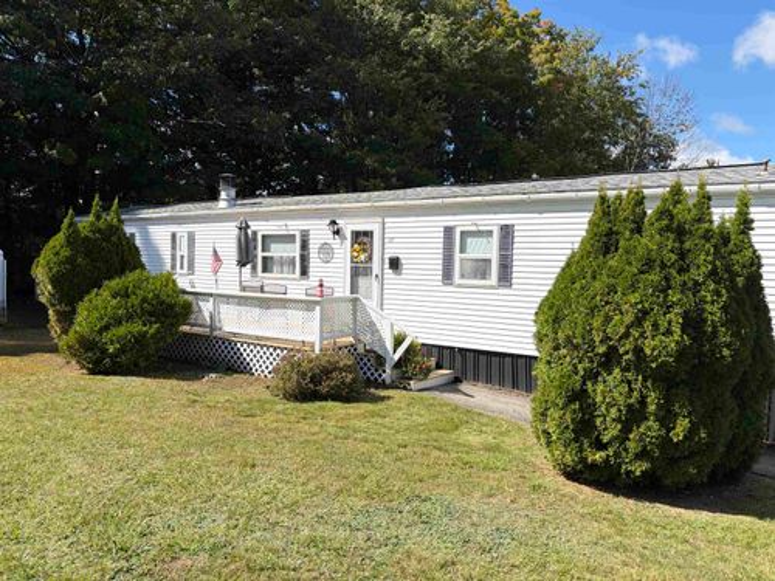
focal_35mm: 26
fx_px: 582
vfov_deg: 53.1
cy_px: 290
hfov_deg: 67.3
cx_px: 388
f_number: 1.6
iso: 50
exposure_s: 1/3279
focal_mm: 5.96
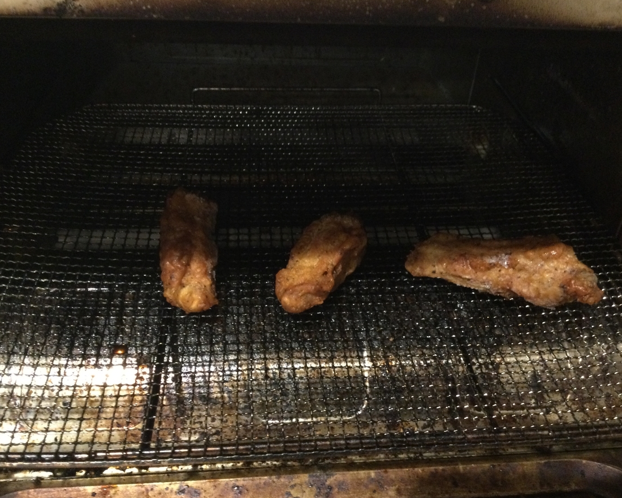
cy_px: 248
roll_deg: -4.1
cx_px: 318
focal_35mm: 33
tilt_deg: -38.2
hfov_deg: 54.2
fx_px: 607
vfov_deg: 44.5
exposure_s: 1/15
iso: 400
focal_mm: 3.3
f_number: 2.4
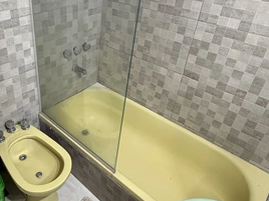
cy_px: 79
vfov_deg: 58.3
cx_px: 83
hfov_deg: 71.1
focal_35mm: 23
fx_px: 179
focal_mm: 2.22
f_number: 2.2
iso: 320
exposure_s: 1/50
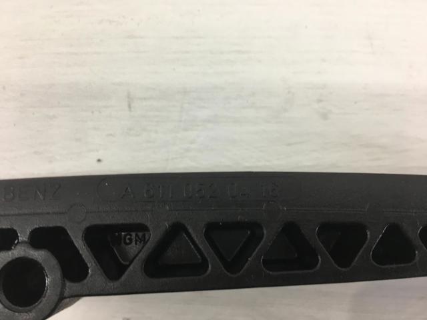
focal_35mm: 29
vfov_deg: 48.2
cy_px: 160
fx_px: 358
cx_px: 214
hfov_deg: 61.7
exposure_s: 1/33
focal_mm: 4.15
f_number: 2.2
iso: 25
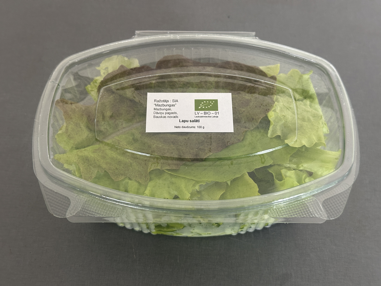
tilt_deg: -56.3
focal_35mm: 48
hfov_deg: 39.7
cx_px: 190
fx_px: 528
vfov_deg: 30.3
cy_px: 143
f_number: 1.78
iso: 200
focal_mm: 6.86
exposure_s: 1/60
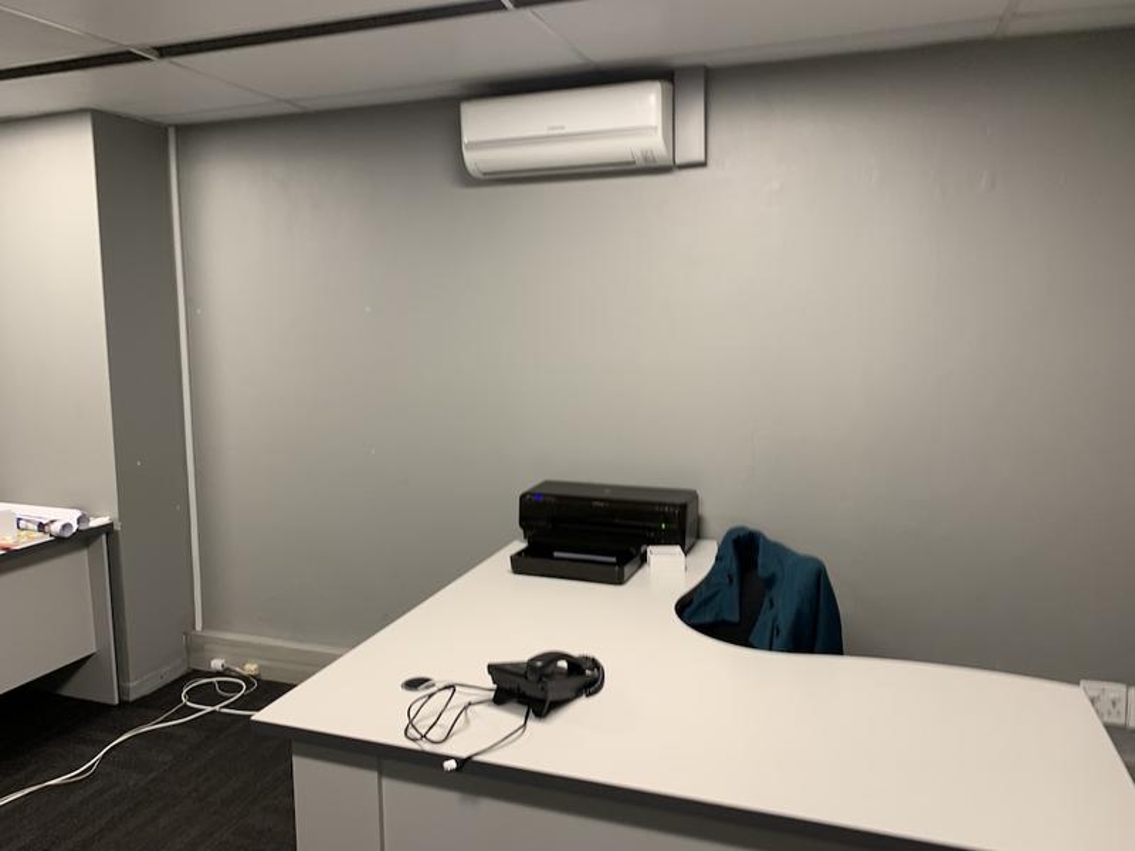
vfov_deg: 53.1
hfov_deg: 67.3
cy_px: 426
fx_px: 852
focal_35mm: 26
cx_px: 568
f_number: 1.8
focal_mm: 4.25
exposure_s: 1/50
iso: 80
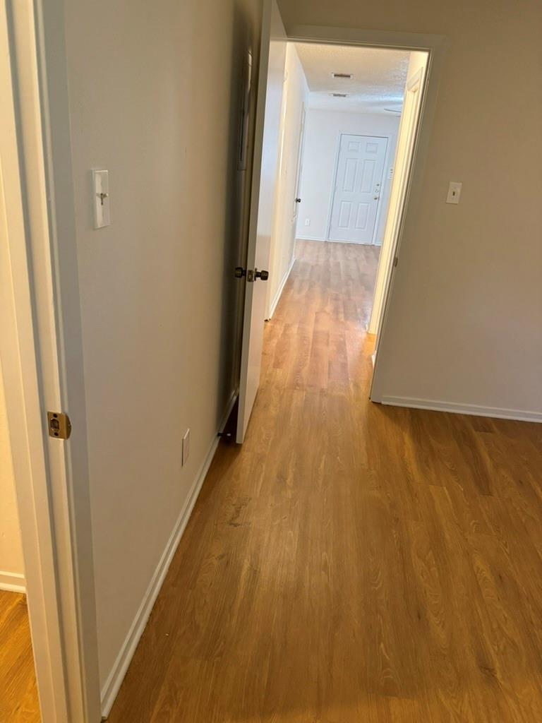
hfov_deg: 56.8
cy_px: 362
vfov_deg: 71.6
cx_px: 271
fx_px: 501
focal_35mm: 24
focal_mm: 6.76
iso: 500
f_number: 1.78
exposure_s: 1/60
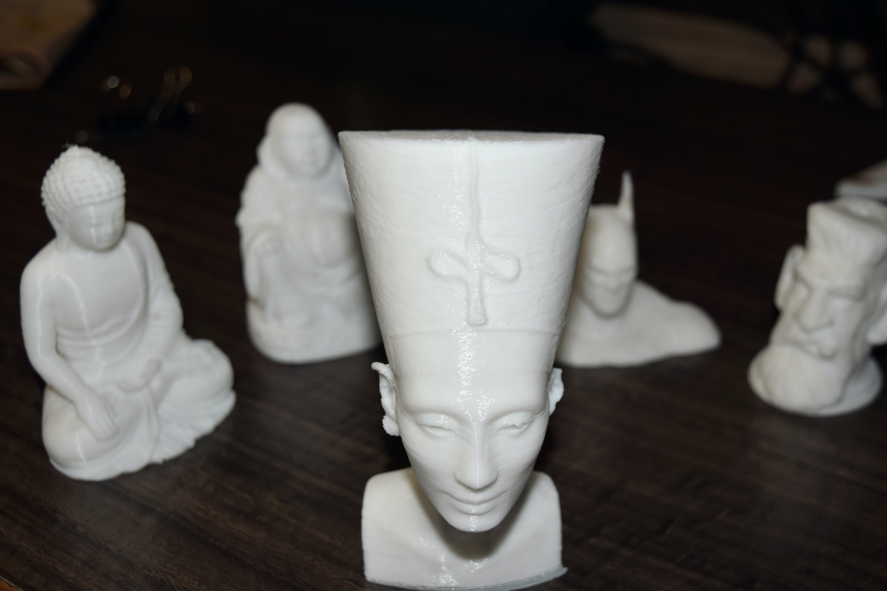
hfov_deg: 42.3
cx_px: 444
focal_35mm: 46
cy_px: 296
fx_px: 1146
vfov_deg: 28.9
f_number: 5.6
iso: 100
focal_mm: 31
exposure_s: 1/60
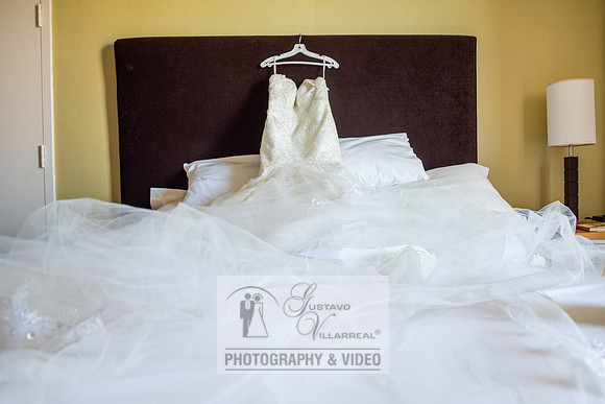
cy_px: 201
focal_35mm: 28
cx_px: 314
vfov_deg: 46.0
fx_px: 475
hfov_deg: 64.9
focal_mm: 27
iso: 500
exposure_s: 1/125
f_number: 5
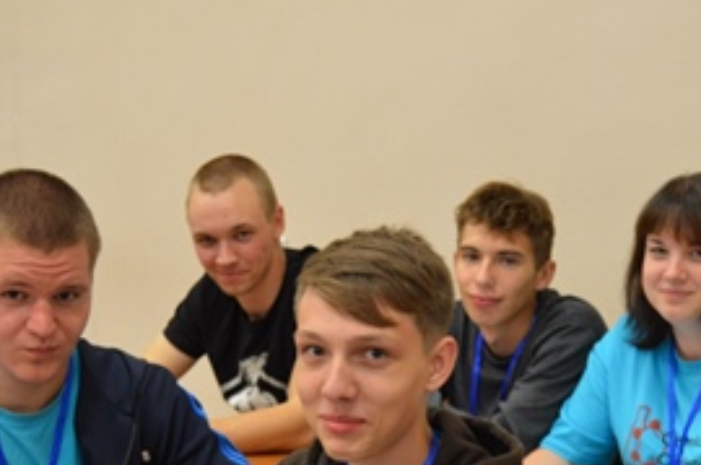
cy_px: 370
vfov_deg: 16.9
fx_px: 1555
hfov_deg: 25.2
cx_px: 488
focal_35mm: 80
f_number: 4.5
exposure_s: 1/60
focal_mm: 32
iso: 1250
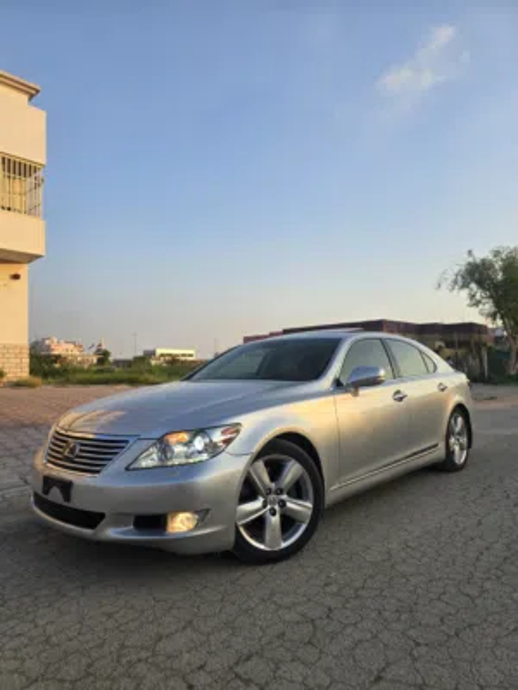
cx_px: 259
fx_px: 459
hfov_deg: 58.9
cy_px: 345
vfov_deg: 73.9
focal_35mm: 23
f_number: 1.7
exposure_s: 1/290
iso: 12
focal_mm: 6.3
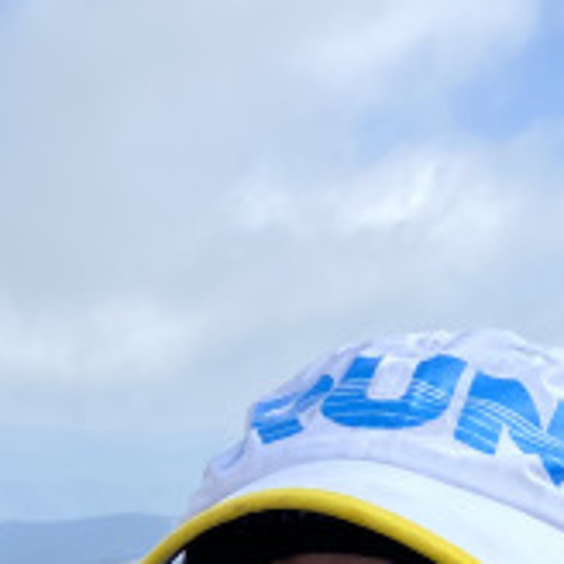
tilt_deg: -11.2
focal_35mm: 112
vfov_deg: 14.7
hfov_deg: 14.6
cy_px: 801
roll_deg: +0.3
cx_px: -244
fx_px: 2065
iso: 32
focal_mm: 4.25
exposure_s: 1/2625
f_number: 1.8
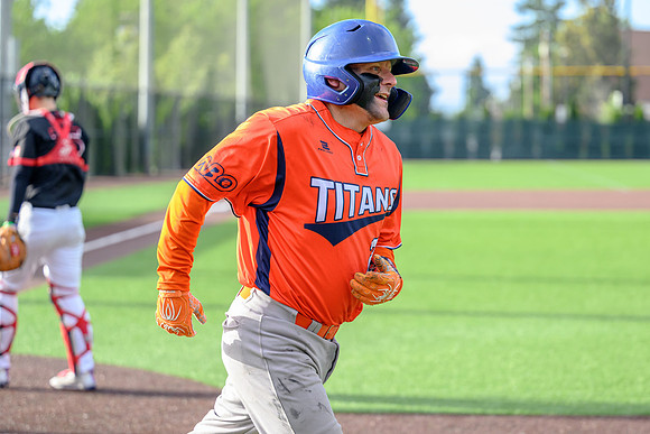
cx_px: 349
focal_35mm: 102
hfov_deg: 20.0
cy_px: 194
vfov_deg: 13.4
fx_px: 1840
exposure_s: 1/2000
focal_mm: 84
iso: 900
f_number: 2.8
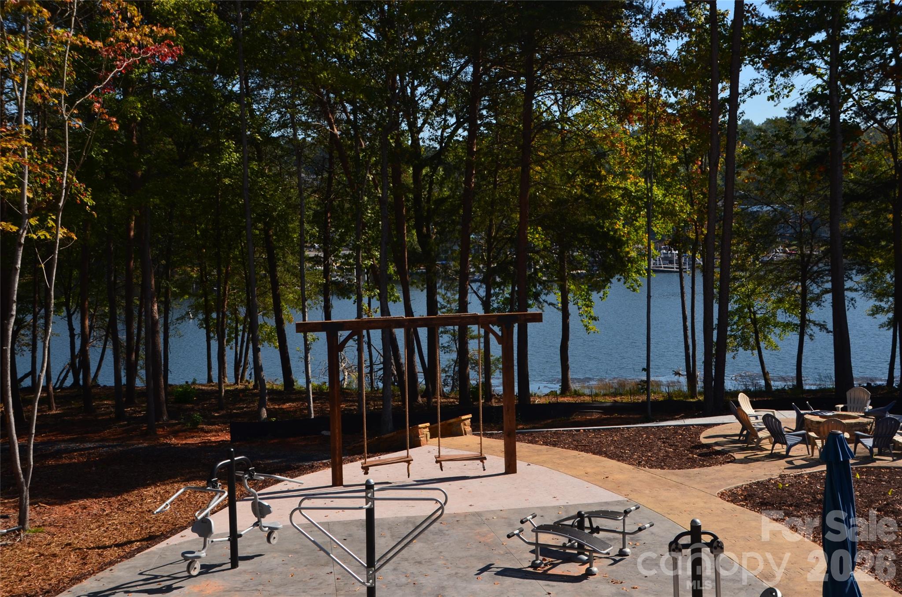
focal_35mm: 51
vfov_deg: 26.4
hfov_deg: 39.0
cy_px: 298
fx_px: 1275
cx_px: 451
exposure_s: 1/200
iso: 100
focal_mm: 34
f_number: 13
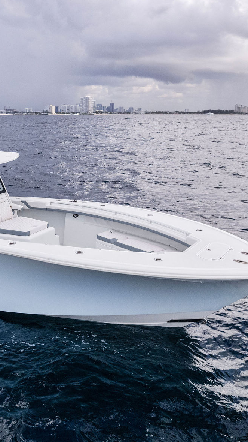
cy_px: 205
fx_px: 468
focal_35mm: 40
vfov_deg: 50.5
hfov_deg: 28.1
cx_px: 7
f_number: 2.8
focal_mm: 8.38
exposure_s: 1/200
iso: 200
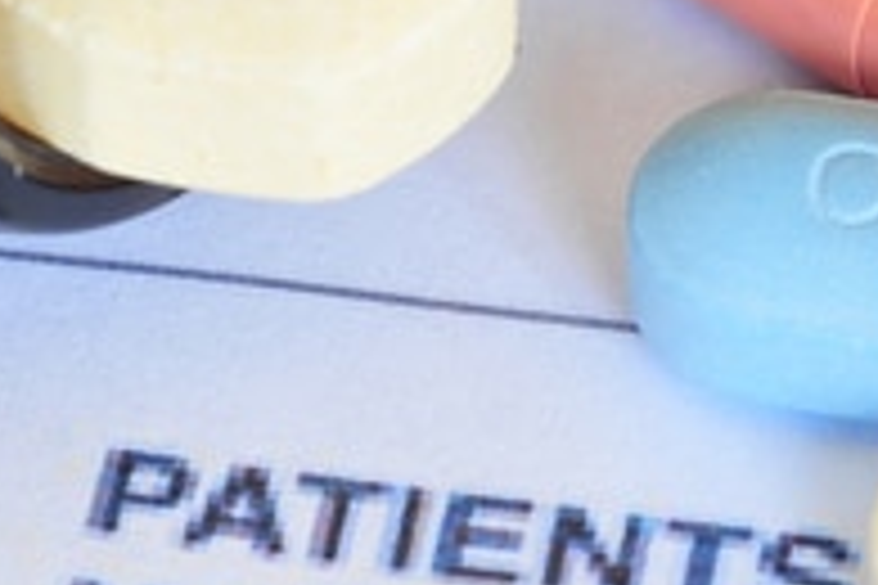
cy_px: 198
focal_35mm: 279
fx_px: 6804
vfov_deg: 4.9
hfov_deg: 7.4
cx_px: 552
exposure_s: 1/2
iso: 200
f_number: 10
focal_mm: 50
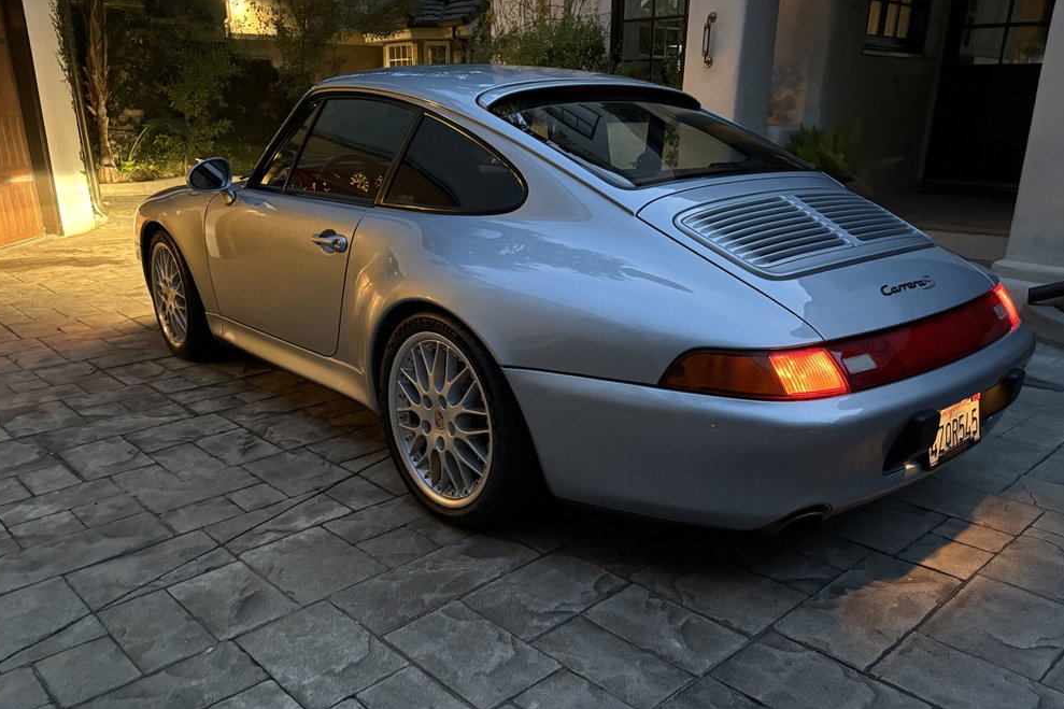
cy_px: 410
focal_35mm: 28
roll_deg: +0.0
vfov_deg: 46.2
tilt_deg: -20.2
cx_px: 521
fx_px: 827
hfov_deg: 65.5
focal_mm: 5.96
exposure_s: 1/30
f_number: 1.6
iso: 1000
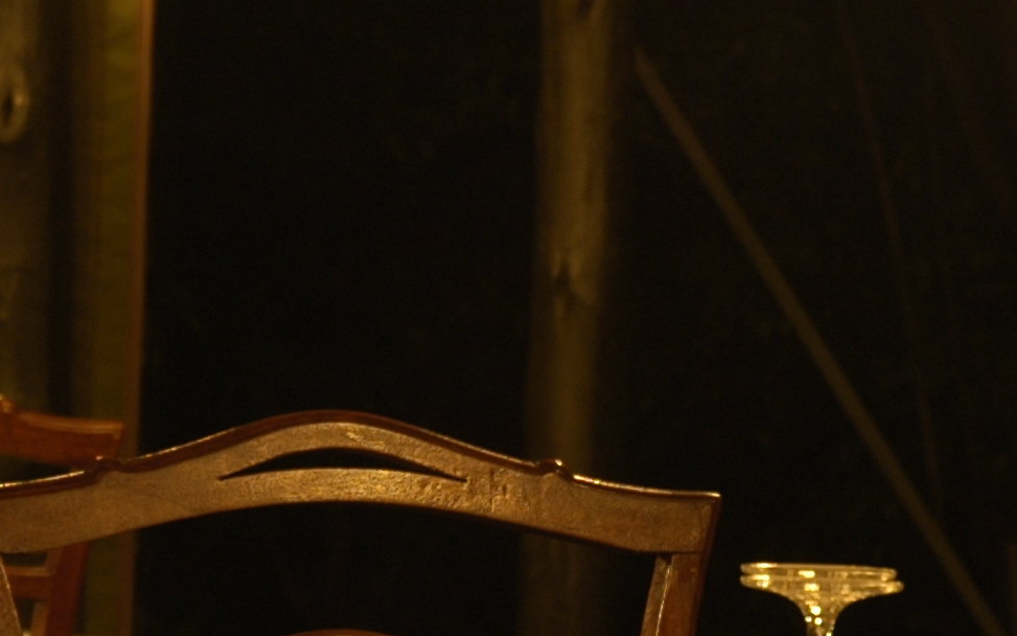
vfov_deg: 5.6
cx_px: 601
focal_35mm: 236
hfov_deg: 8.9
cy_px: 277
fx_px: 6541
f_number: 4.5
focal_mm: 50
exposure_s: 2
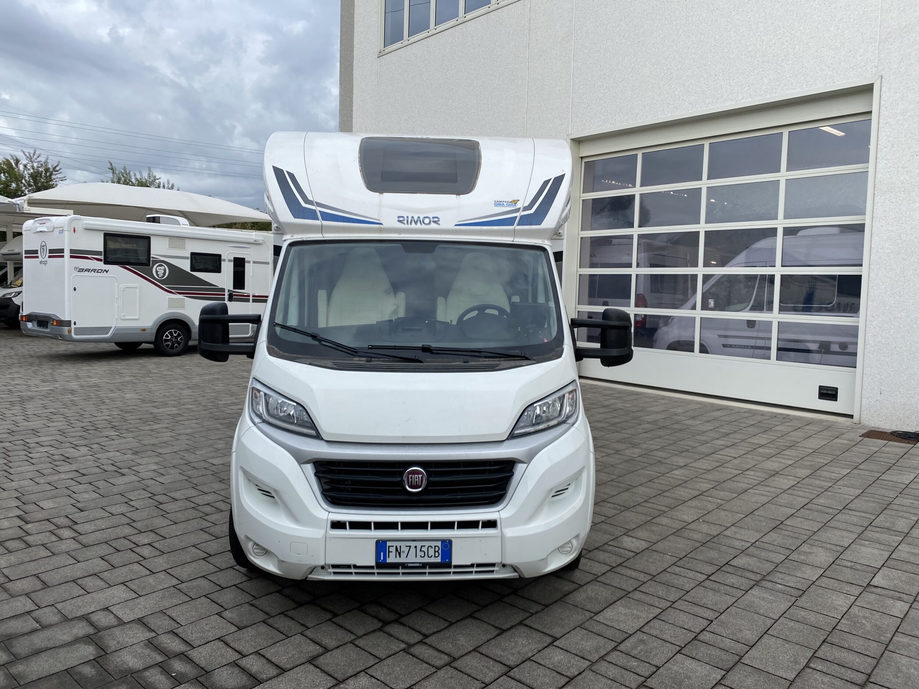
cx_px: 460
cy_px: 344
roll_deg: -2.0
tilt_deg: -1.1
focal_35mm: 26
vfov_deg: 53.1
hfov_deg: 67.3
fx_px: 690
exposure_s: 1/942
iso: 32
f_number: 1.8
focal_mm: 4.25
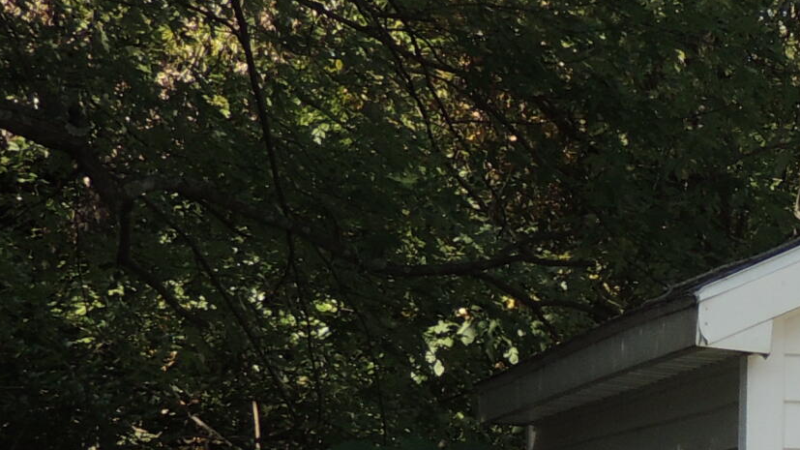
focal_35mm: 170
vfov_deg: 7.0
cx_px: 1234
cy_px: 773
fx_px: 3606
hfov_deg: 12.0
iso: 100
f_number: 3.4
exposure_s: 1/500
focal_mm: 7.6
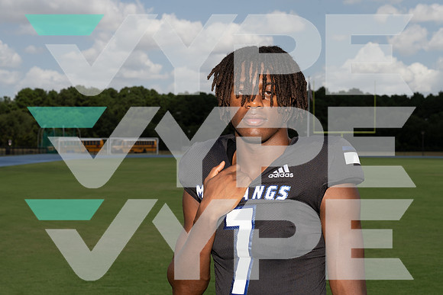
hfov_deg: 28.8
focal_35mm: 70
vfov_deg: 19.5
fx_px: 862
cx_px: 222
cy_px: 148
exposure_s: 1/250
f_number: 11
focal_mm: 70
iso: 100
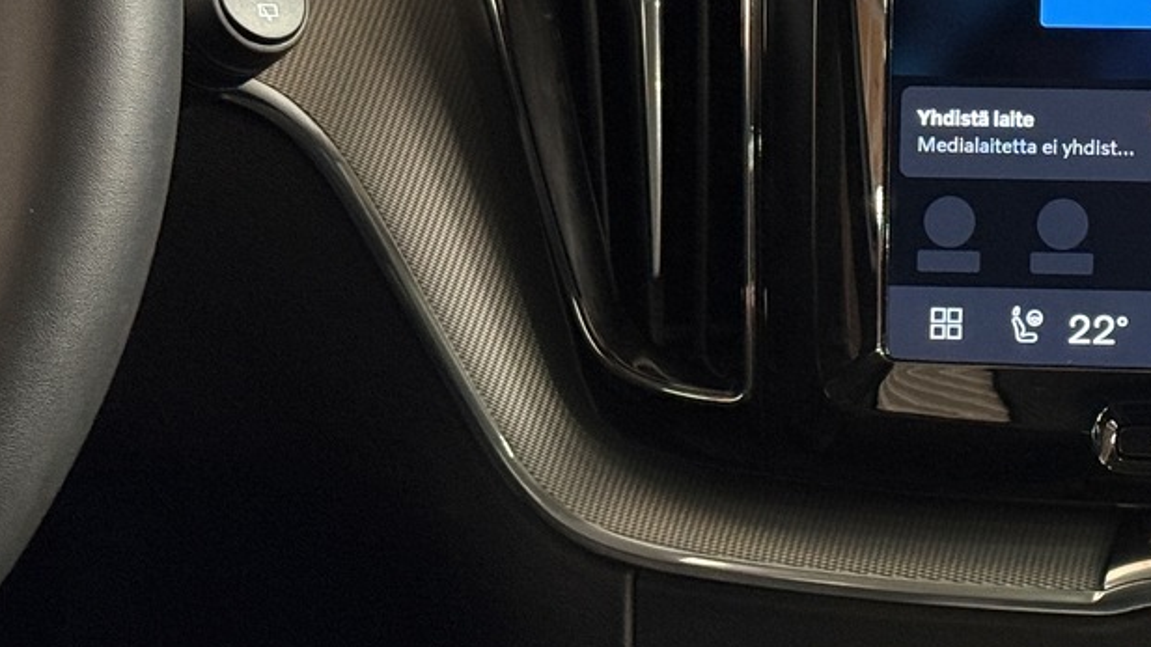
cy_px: 157
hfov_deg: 17.1
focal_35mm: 122
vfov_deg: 9.9
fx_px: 3723
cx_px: 1207
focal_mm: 6.76
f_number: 1.78
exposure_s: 1/39
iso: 400
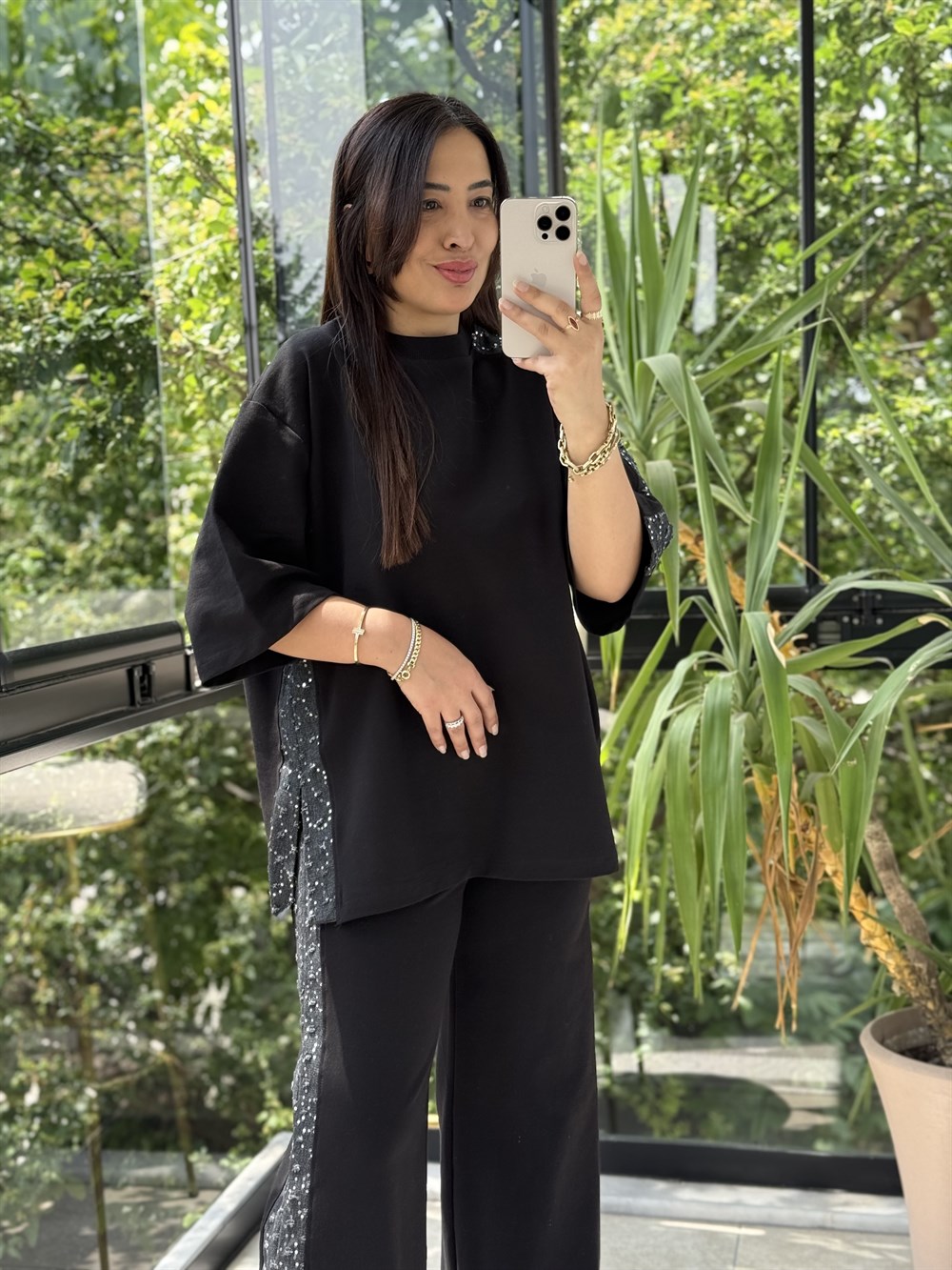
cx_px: 476
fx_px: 1760
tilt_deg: -20.7
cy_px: 635
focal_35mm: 48
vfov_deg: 39.7
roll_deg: +2.7
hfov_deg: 30.3
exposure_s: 1/333
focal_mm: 6.76
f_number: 1.78
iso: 100
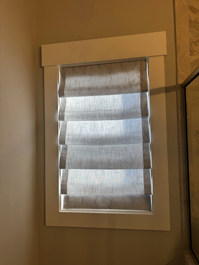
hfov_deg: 56.8
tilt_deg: +2.8
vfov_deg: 71.6
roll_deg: +1.5
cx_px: 100
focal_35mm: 24
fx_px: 184
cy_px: 132
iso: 50
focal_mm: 6.76
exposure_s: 1/125
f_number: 1.78
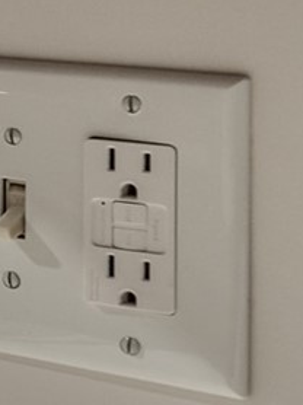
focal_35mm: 173
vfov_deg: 11.3
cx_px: -1228
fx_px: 2022
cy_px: -55
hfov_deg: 5.9
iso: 800
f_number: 8
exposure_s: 1/6
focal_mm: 23
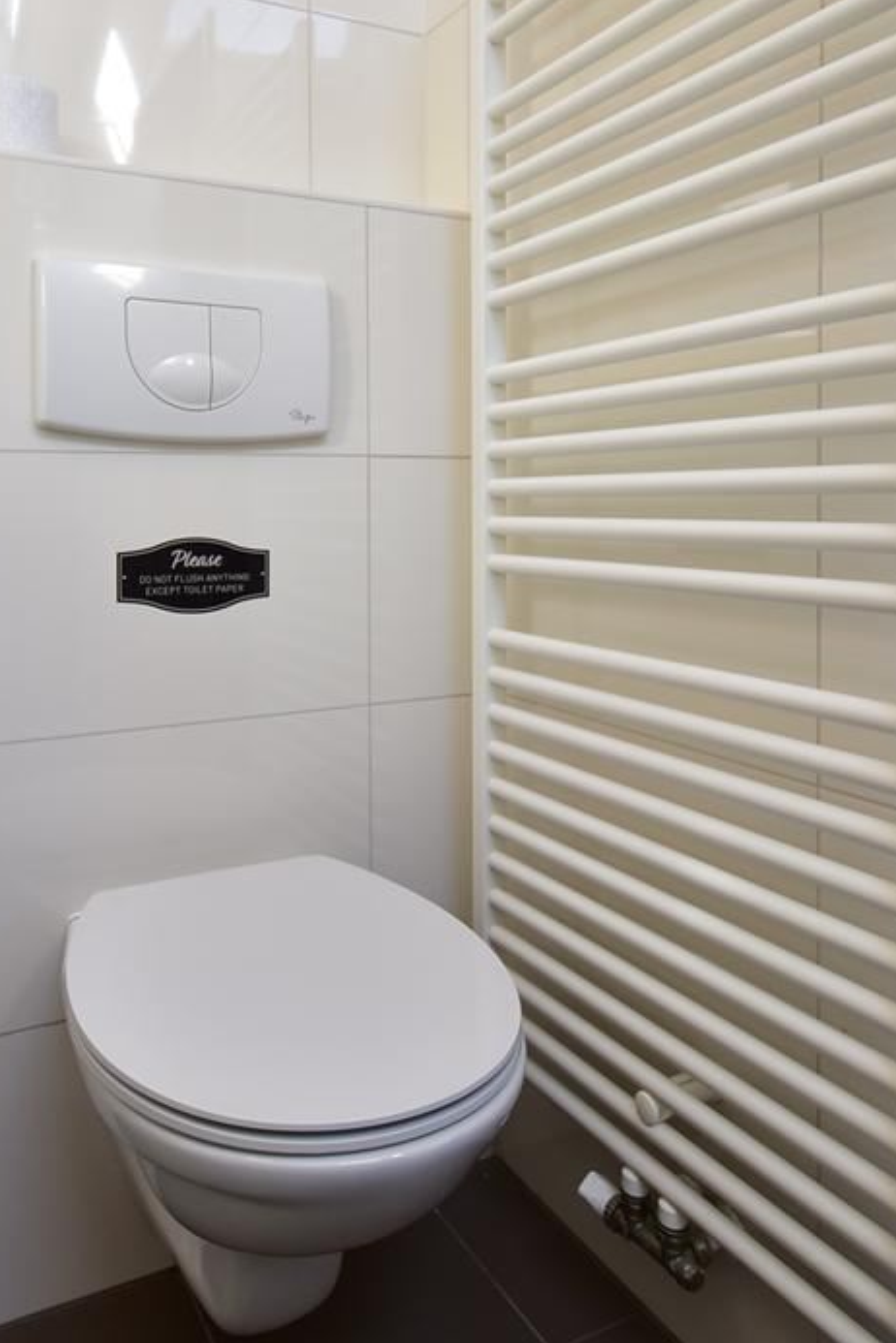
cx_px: 353
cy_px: 523
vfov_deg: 68.6
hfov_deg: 49.2
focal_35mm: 26
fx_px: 971
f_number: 4.5
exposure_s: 1/13
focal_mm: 10
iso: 100
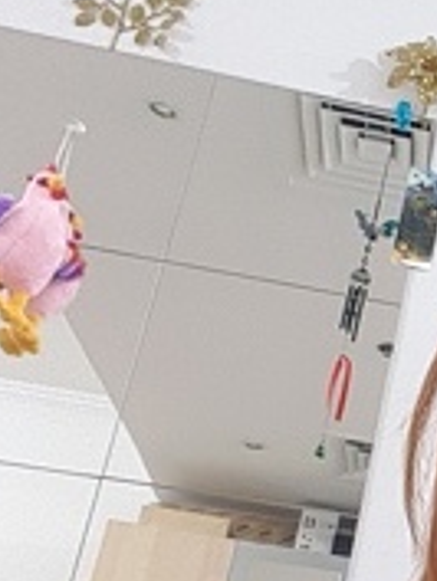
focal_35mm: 71
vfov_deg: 26.5
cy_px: 519
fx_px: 1194
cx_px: 690
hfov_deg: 18.1
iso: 200
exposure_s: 1/17
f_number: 1.7
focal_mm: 2.1
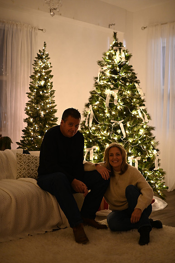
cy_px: 132
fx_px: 365
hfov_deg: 27.0
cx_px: 88
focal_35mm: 50
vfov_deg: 39.6
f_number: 1.8
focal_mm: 50
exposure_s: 1/100
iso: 1600
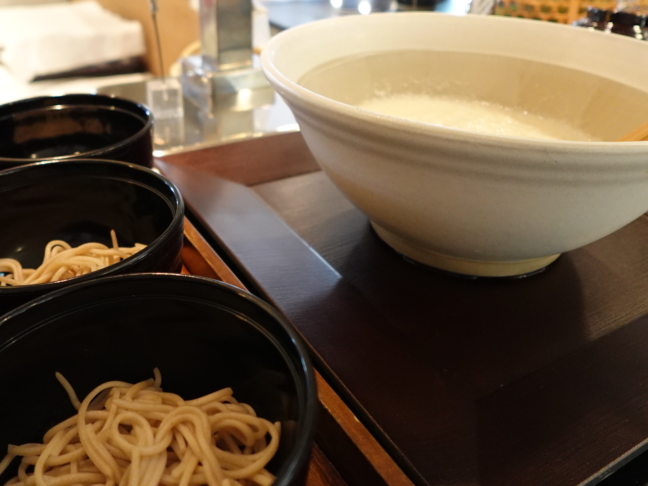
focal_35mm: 32
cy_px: 150
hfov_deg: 56.7
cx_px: 290
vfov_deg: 43.3
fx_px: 599
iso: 1000
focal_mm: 7.6
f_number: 2
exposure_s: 1/80
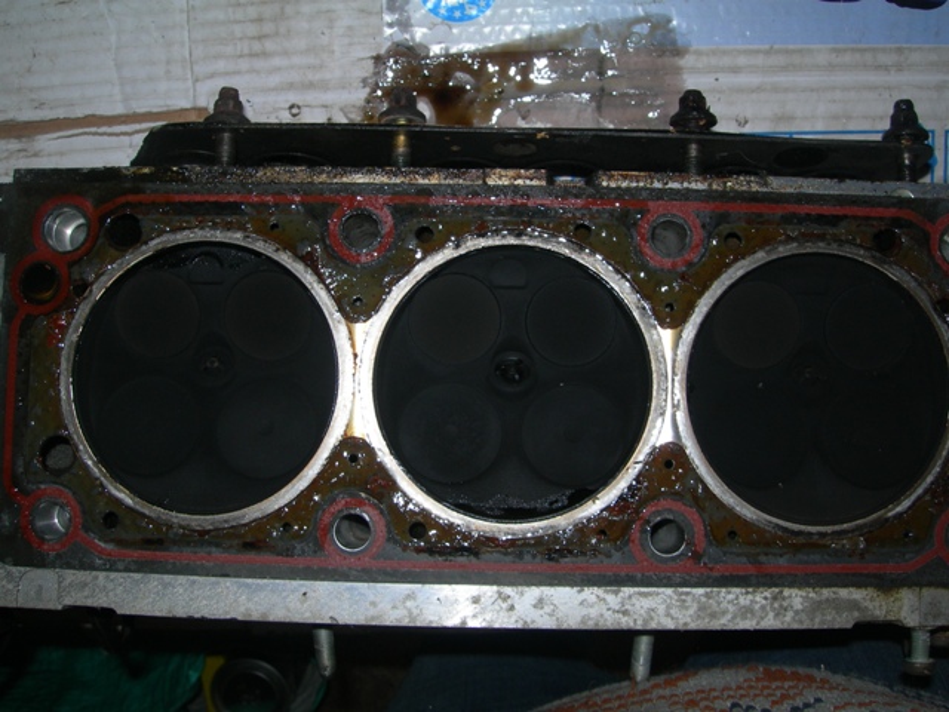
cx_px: 474
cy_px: 356
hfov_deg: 49.0
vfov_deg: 37.7
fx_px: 1042
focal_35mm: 38
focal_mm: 7.8
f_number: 4.8
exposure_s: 1/60.1
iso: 50
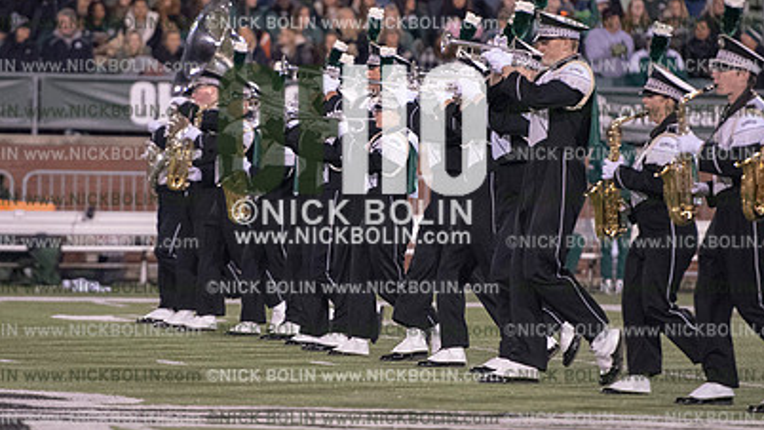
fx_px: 6117
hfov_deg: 7.1
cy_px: 155
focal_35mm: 302
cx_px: 352
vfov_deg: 4.0
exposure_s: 1/1250
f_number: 3.2
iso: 5000
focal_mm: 200
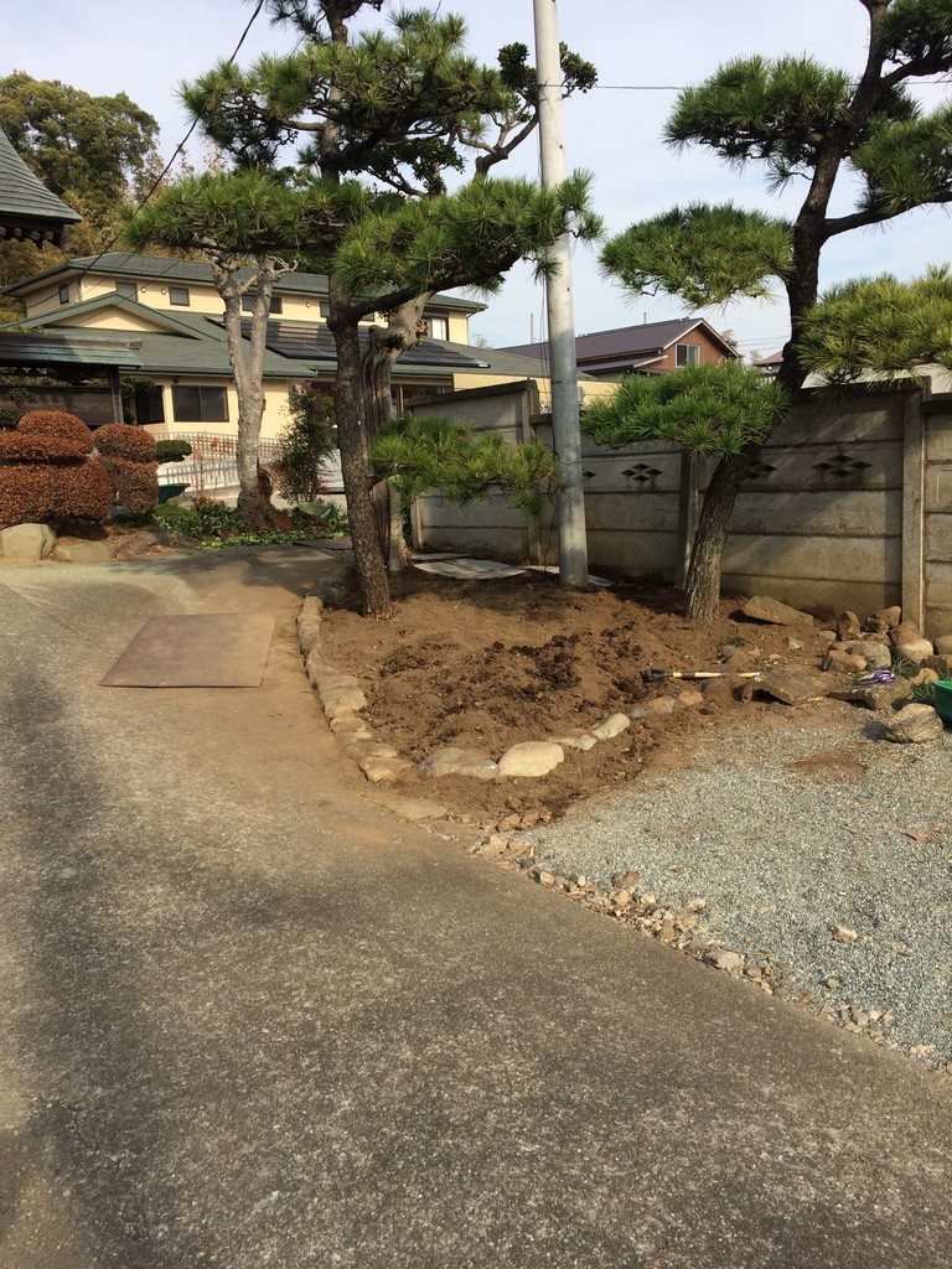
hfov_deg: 48.2
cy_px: 634
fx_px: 1063
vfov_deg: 61.7
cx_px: 476
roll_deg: +3.9
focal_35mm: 29
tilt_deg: -12.3
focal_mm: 4.15
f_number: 2.2
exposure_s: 1/1520
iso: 32
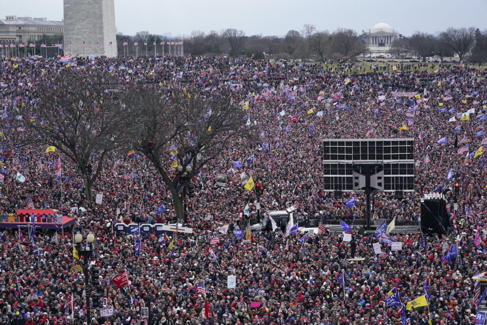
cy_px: 162
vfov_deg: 20.6
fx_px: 892
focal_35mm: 66
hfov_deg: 30.5
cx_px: 244
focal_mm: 66
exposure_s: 1/1250
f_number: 8
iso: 1600
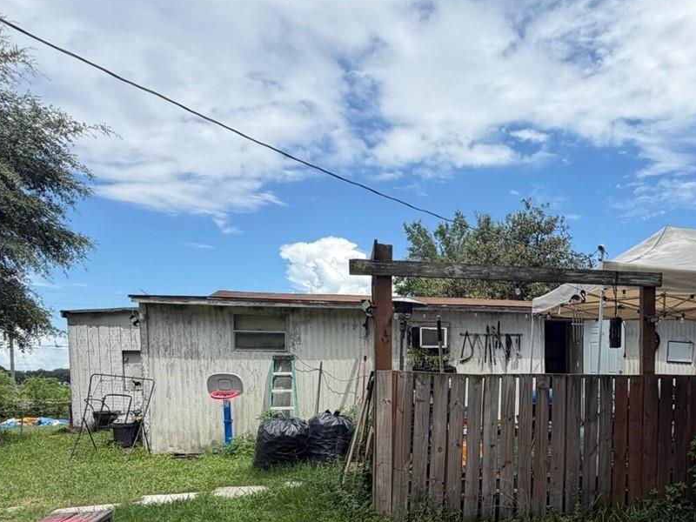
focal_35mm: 28
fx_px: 563
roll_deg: -0.4
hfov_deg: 60.1
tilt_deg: -2.0
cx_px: 519
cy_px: 405
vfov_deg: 47.5
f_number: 2.2
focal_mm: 2.22
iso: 25
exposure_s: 1/770
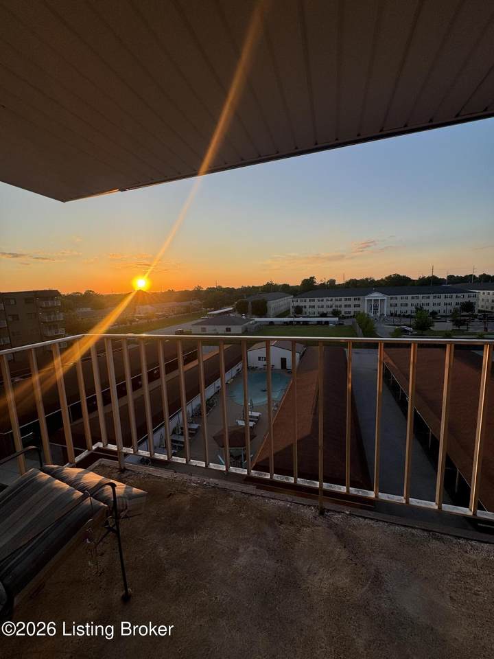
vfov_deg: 102.1
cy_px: 330
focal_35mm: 14
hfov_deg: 85.7
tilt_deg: -8.6
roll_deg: +3.4
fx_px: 266
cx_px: 247
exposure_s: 1/610
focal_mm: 2.22
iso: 40
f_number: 2.2
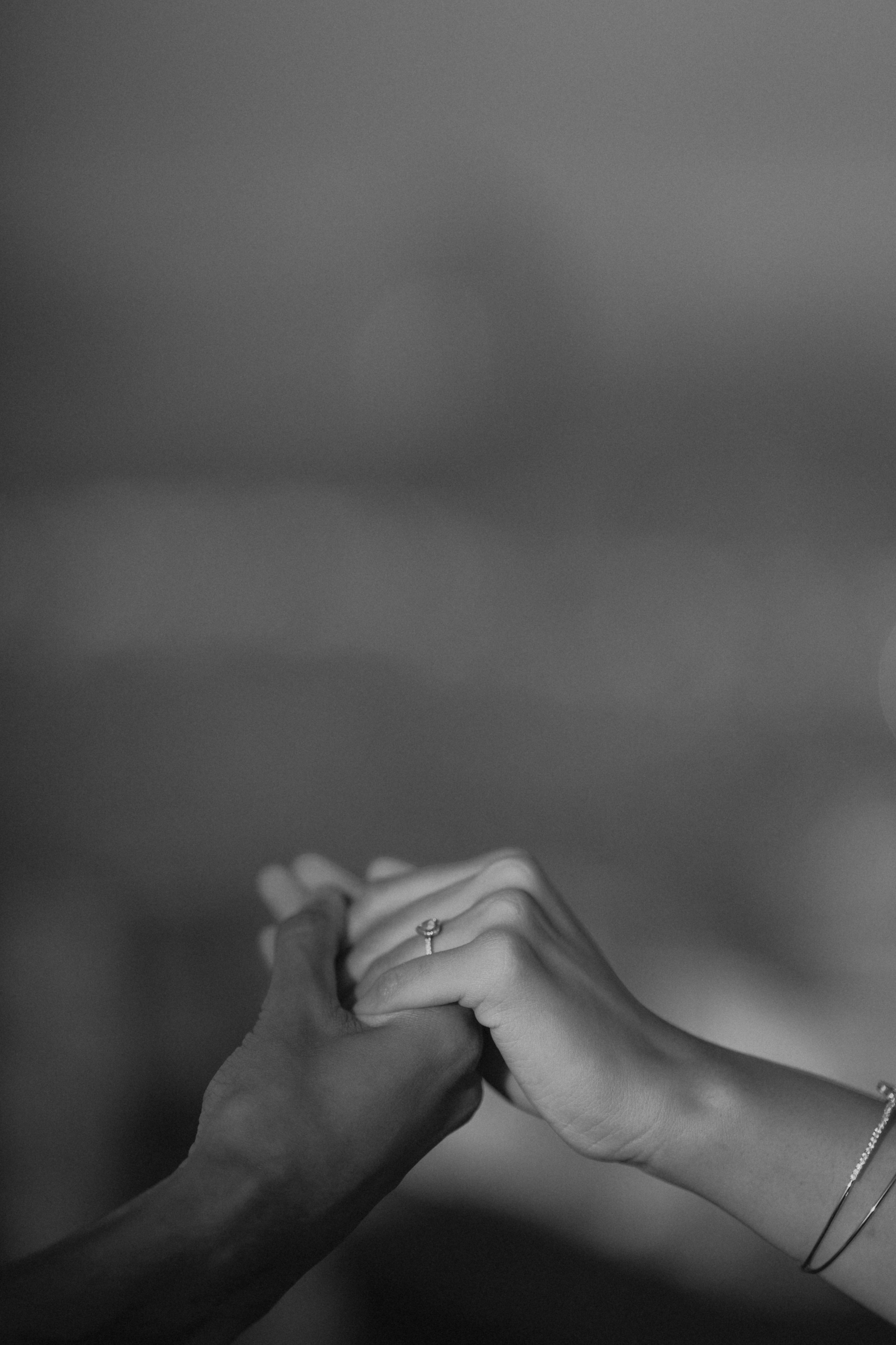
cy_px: 672
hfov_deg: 16.1
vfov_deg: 23.9
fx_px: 3173
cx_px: 448
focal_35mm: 85
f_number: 1.4
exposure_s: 1/8000
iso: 100
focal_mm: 85
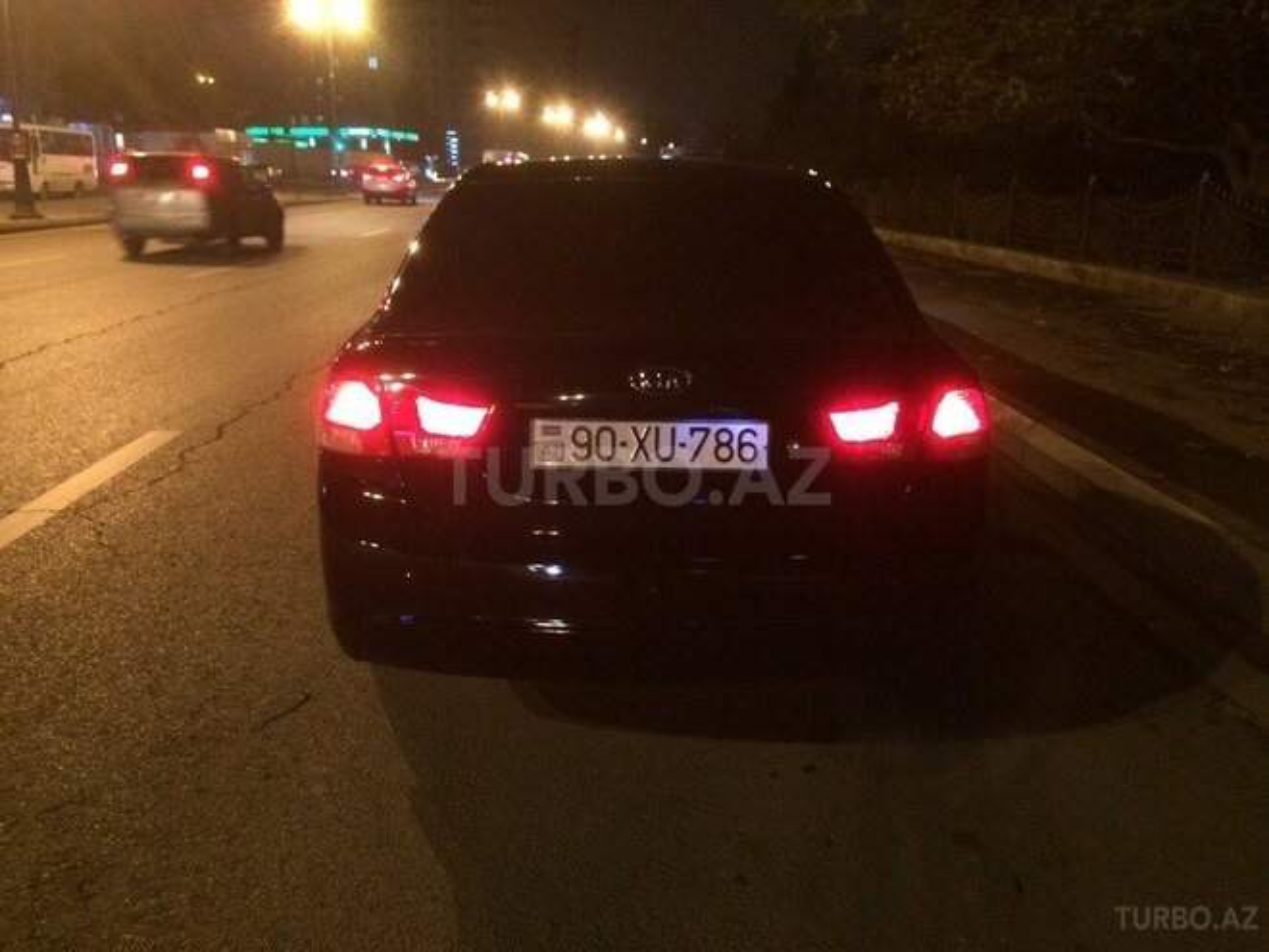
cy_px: 476
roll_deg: -0.1
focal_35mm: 29
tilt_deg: -16.2
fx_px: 1063
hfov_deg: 61.7
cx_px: 634
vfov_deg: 48.2
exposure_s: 1/17
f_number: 2.2
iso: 320
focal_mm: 4.15
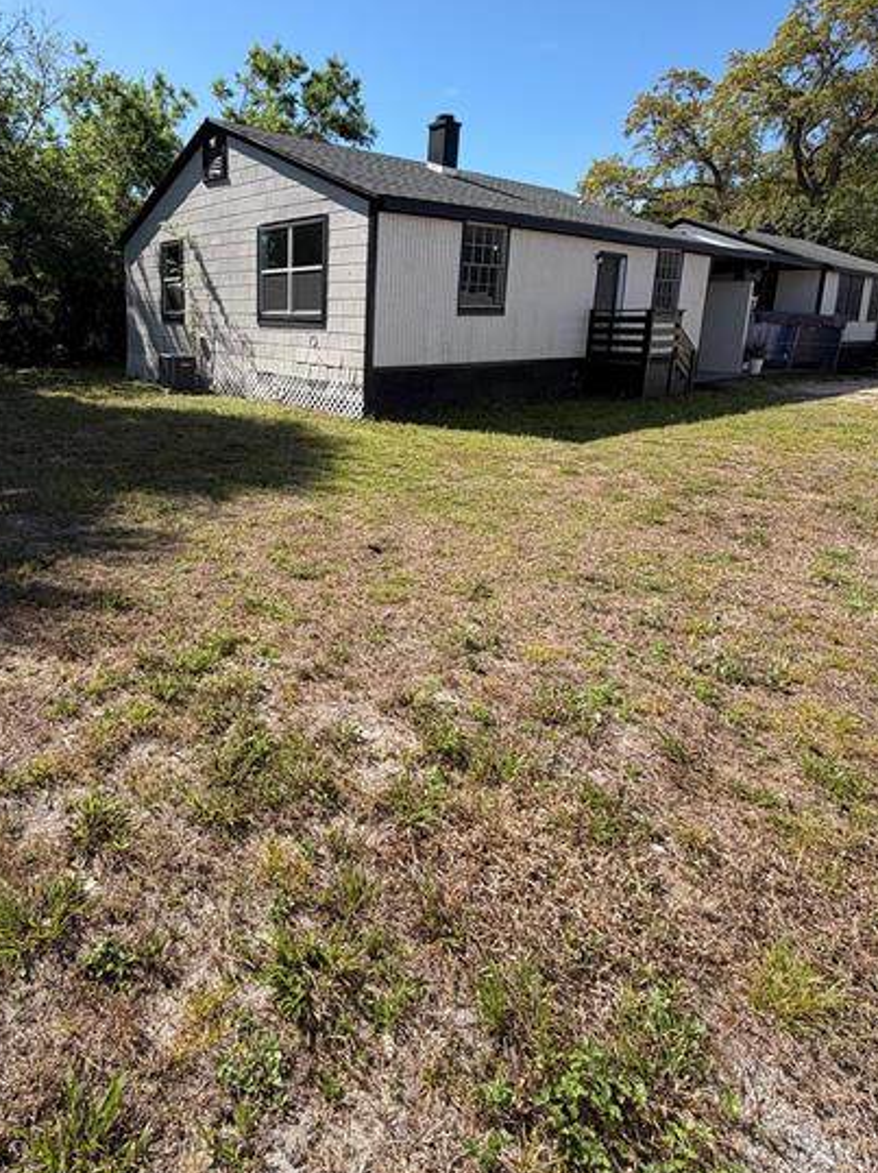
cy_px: 467
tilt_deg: -11.4
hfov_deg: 63.9
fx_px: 677
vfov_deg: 80.8
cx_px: 279
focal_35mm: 20
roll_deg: -0.1
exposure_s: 1/770
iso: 32
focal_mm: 2.22
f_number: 2.2
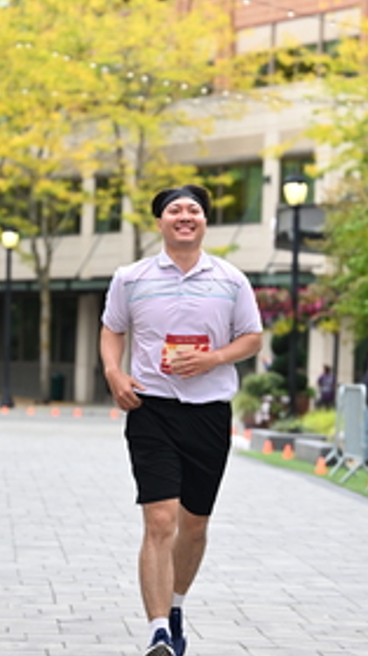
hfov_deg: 7.0
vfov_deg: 12.4
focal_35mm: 173
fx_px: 3008
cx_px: 217
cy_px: 305
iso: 640
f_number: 2.8
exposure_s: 1/1600
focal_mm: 84
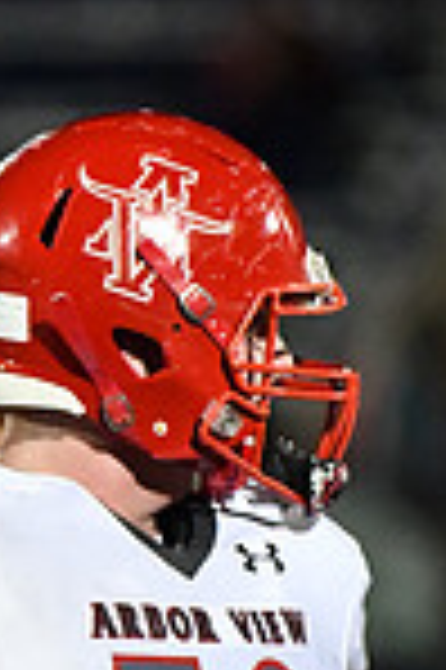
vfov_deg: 2.7
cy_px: 432
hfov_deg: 1.8
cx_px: -25
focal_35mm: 778
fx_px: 14490
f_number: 2.8
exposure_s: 1/3200
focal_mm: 200
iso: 11400
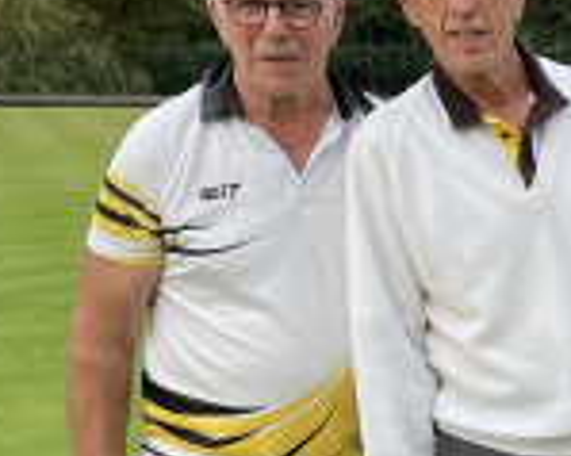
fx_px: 1537
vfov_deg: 16.8
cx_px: 902
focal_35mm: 91
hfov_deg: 18.3
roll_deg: -0.2
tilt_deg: -11.2
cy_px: 337
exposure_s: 1/121
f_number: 1.6
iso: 80
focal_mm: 5.1
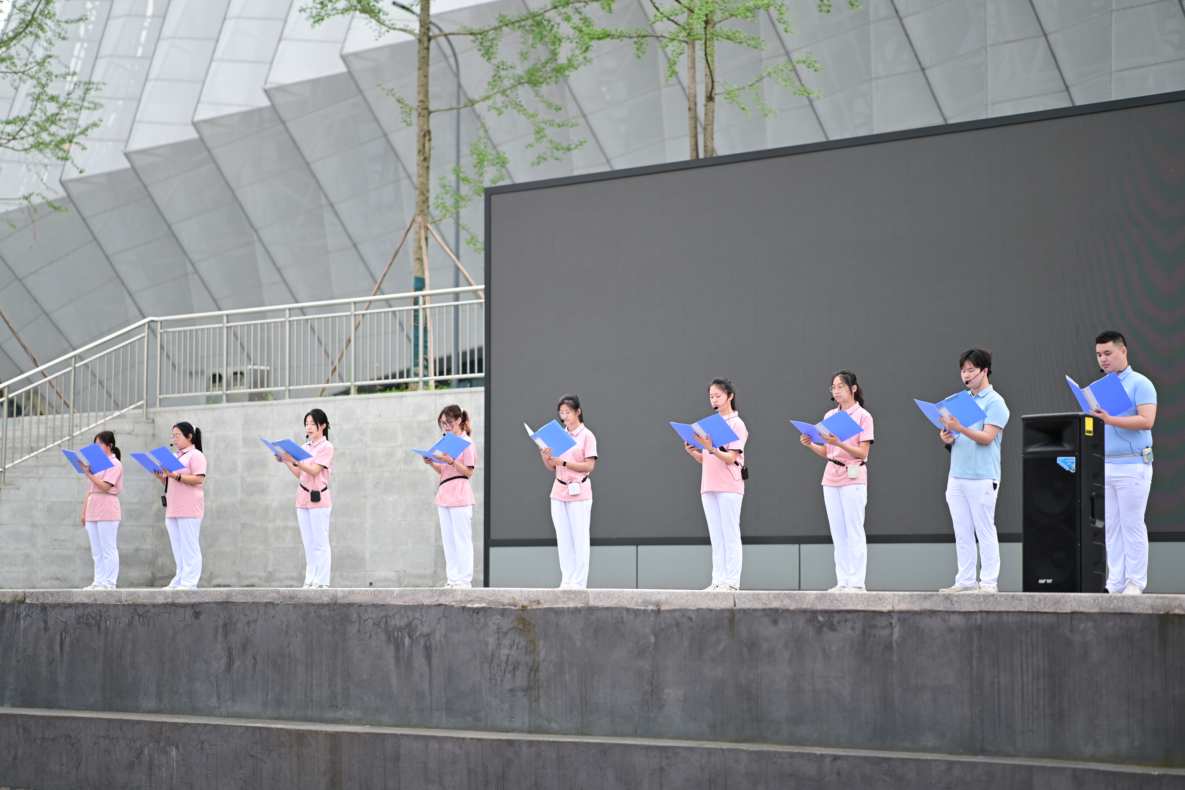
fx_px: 2798
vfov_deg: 16.1
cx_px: 592
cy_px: 395
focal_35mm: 85
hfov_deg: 23.9
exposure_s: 1/500
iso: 100
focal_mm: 85
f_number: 1.8
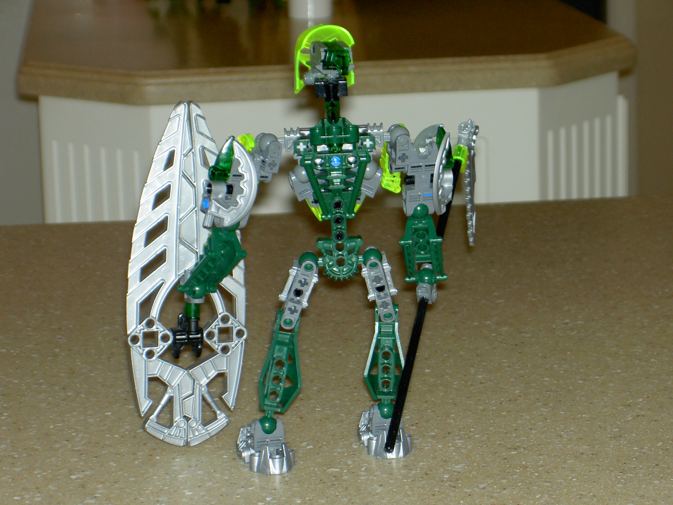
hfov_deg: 17.0
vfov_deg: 12.8
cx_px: 336
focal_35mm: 116
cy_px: 252
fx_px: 2255
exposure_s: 1/89.3
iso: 100
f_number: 4.9
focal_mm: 24
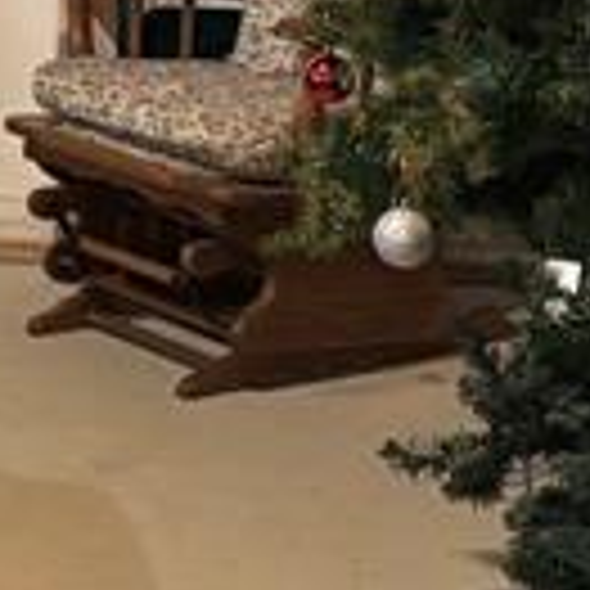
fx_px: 3471
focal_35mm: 180
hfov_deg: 8.8
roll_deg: +0.6
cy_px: -342
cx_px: -806
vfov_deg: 9.4
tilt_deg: -6.9
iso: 500
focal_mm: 5.96
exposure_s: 1/40
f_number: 1.6
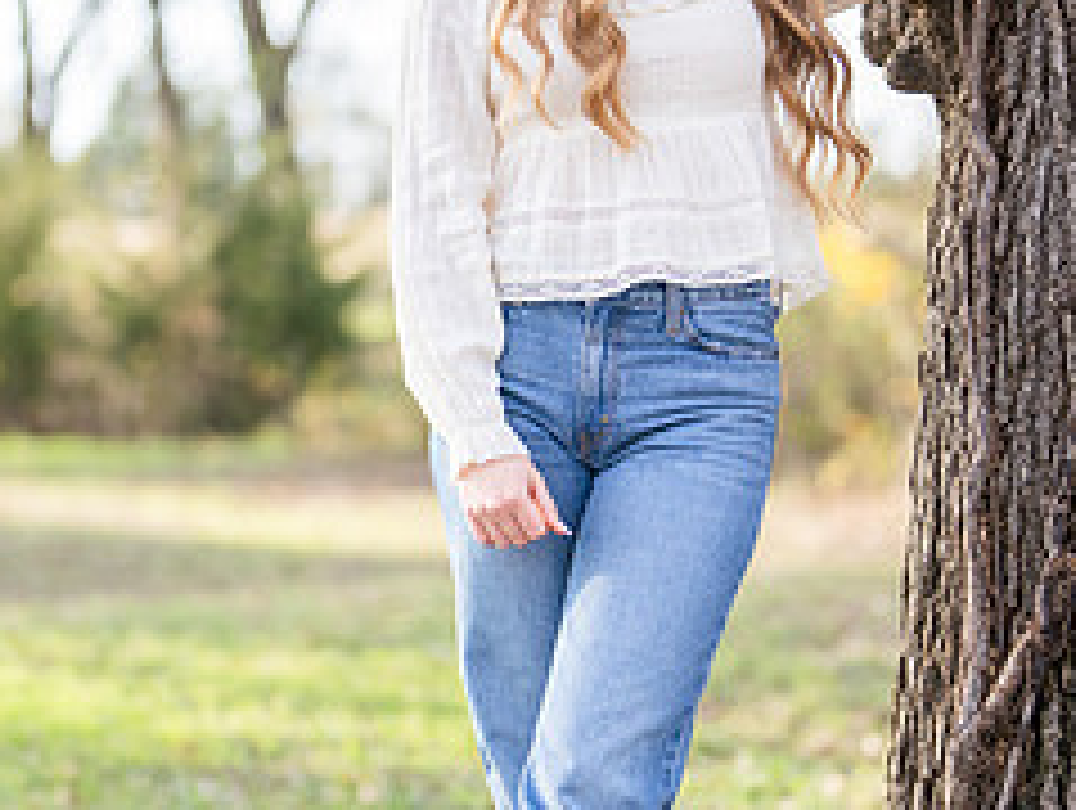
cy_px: 370
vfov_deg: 10.5
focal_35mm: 142
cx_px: 663
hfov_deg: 13.9
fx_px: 4421
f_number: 1.2
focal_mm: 50
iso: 160
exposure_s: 1/1250
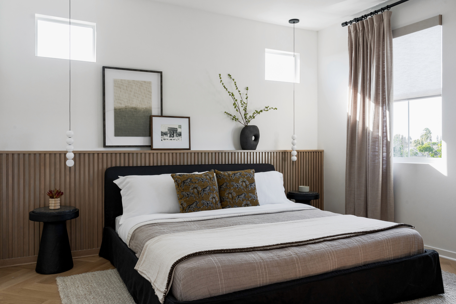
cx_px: 228
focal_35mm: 30
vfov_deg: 43.6
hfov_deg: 61.9
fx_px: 380
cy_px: 152
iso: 250
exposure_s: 1/10
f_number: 10
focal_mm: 30
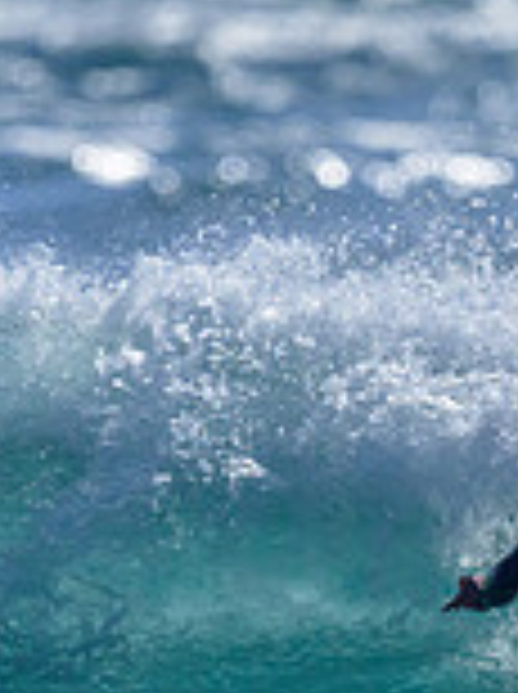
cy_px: 667
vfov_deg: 0.6
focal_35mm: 3512
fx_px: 70267
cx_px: 664
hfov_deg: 0.4
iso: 1250
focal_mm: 800
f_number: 6.3
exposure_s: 1/2000
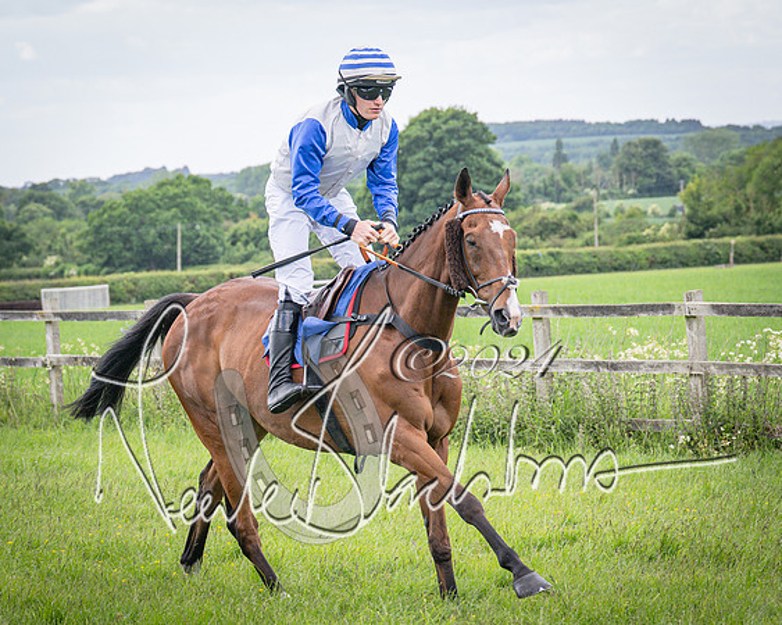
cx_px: 190
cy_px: 318
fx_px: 4020
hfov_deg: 11.1
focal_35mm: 174
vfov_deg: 8.9
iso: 400
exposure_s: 1/1600
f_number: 4
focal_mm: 70
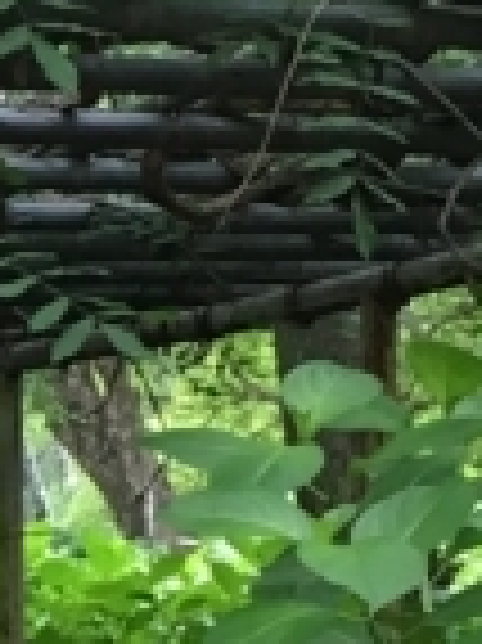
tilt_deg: -0.5
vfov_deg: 9.4
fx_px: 3867
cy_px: 748
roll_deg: -0.7
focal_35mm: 208
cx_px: -914
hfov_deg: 6.6
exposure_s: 1/30
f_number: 2.2
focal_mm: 4.15
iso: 25
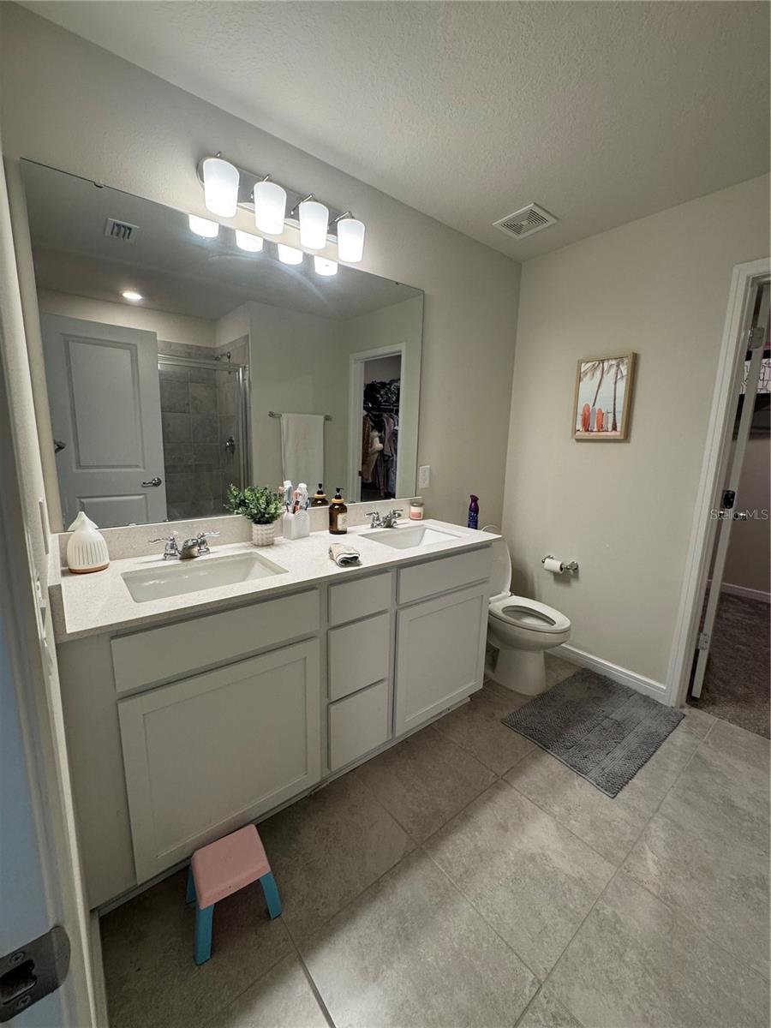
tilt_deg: -8.6
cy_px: 514
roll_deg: -1.3
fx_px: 416
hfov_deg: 85.7
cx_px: 386
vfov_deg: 102.1
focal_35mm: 14
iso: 200
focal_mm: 2.22
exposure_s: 1/120
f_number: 2.2
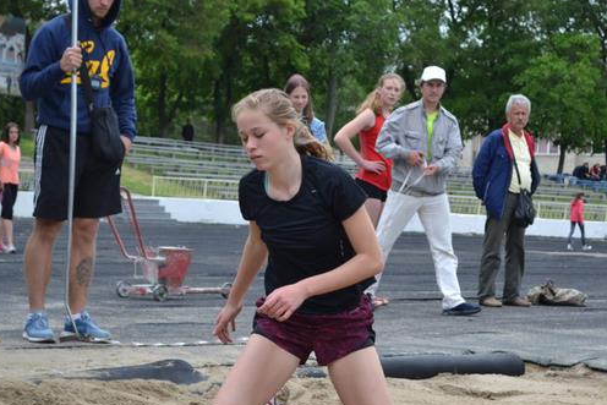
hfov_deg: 22.8
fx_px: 1501
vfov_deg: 15.4
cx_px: 355
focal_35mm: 89
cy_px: 251
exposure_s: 1/500
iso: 400
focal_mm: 46
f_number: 5.3
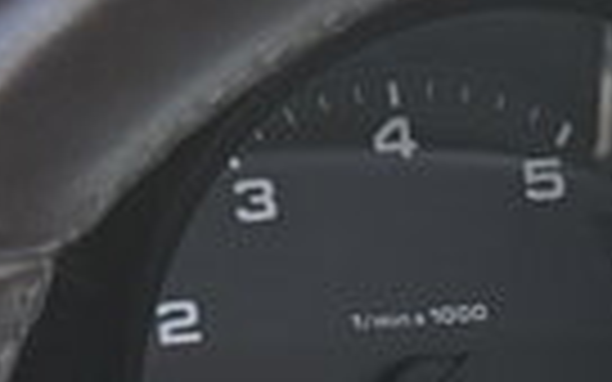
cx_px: 1044
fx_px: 4787
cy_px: 751
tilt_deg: -19.2
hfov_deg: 7.1
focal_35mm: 287
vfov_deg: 4.5
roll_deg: -1.1
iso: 64
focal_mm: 6.76
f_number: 1.78
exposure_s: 1/122
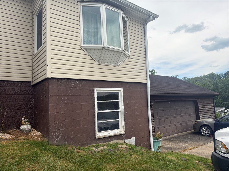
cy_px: 86
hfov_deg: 67.3
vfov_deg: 53.1
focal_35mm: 26
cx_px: 114
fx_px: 172
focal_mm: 5.96
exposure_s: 1/2075
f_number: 1.6
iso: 50
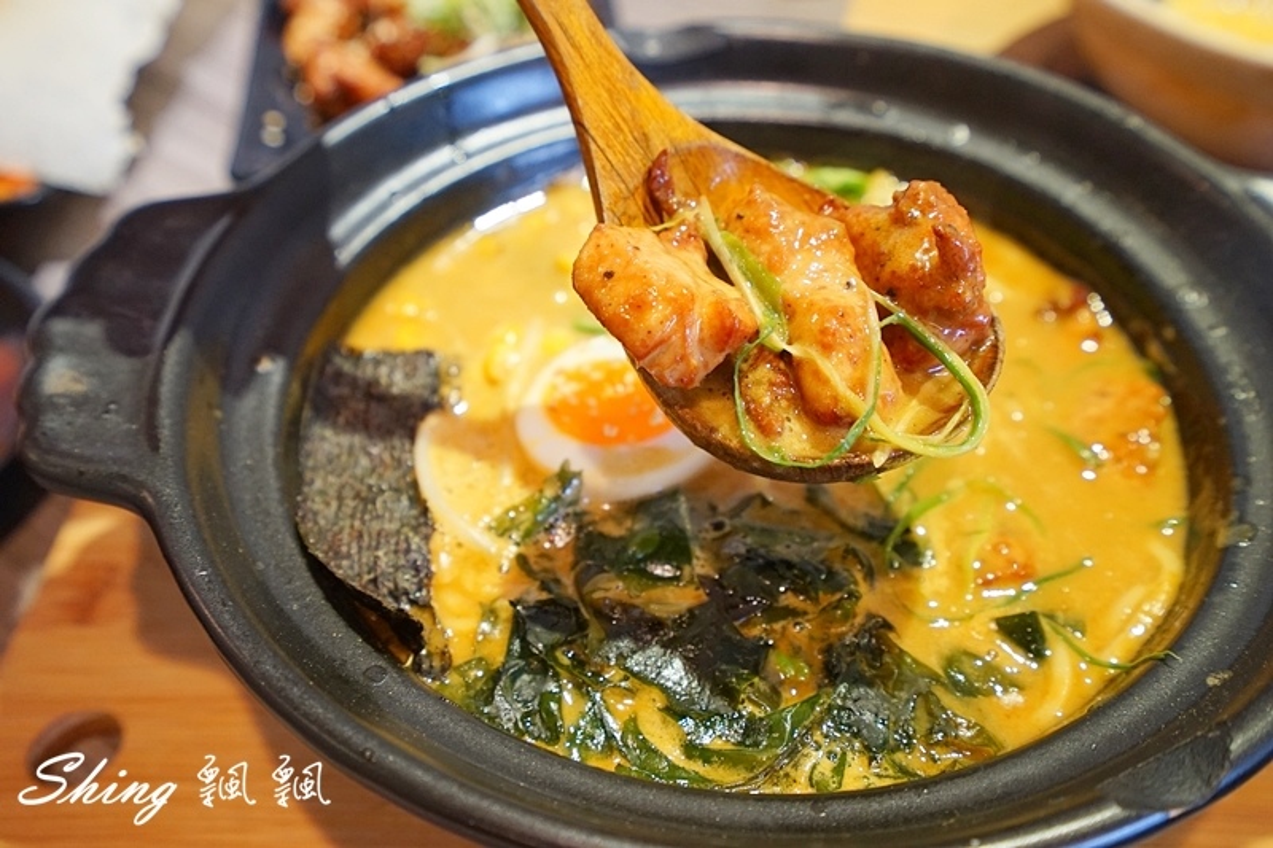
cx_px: 636
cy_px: 424
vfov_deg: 37.8
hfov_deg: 54.4
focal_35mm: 35
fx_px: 1237
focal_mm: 35
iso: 1250
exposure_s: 1/25
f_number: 5.6
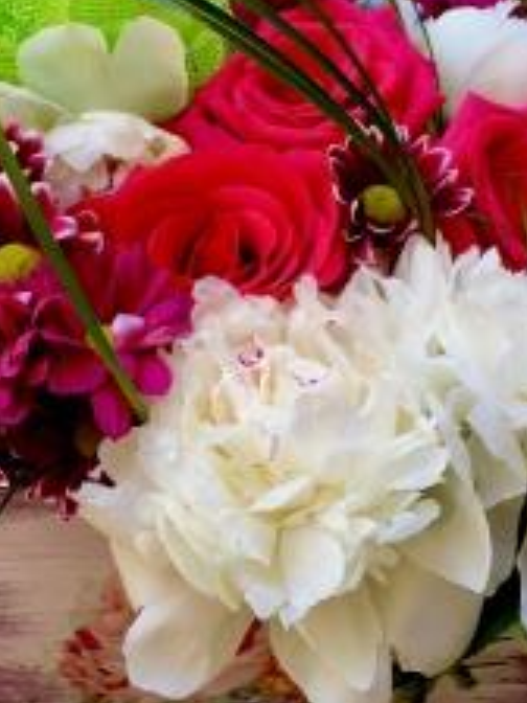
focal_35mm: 58
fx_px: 1177
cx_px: 220
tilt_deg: -34.8
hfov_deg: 25.2
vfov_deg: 33.2
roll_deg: +2.5
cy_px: 355
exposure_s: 1/100
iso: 25
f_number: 2.2
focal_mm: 4.15
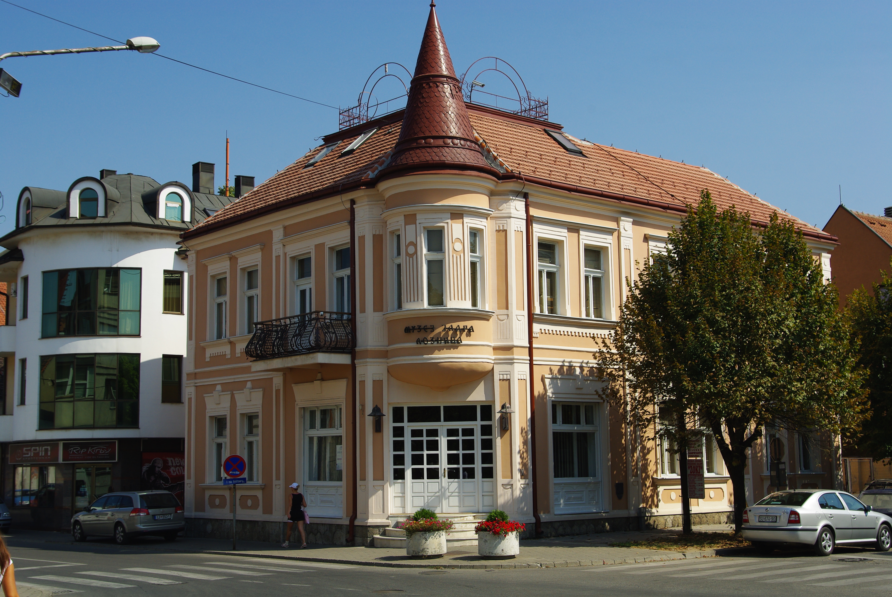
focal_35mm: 49
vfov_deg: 27.6
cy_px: 298
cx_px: 446
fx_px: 1216
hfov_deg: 40.3
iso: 100
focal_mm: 33
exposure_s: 1/250
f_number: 9.5
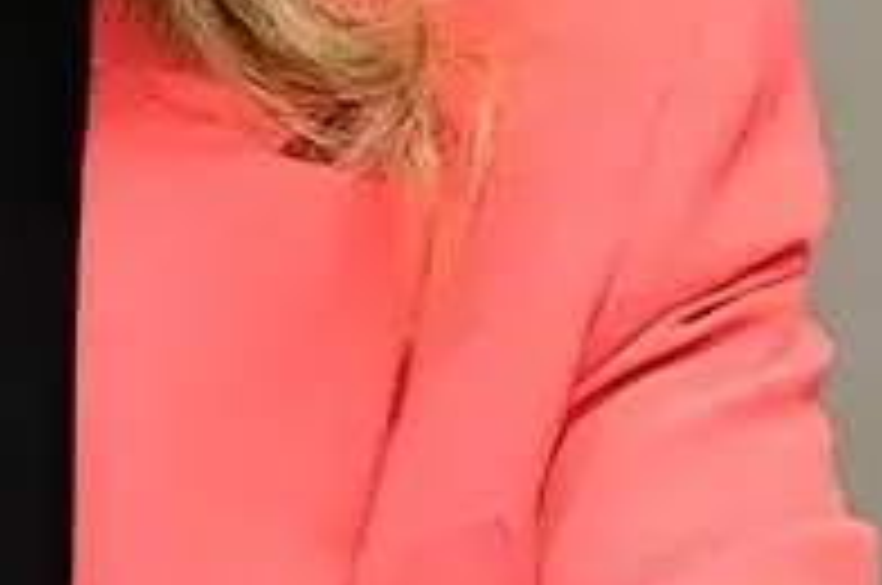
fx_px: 25756
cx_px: -162
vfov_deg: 1.3
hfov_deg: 2.0
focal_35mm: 1053
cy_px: -171
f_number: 4.5
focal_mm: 160
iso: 4000
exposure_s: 1/200
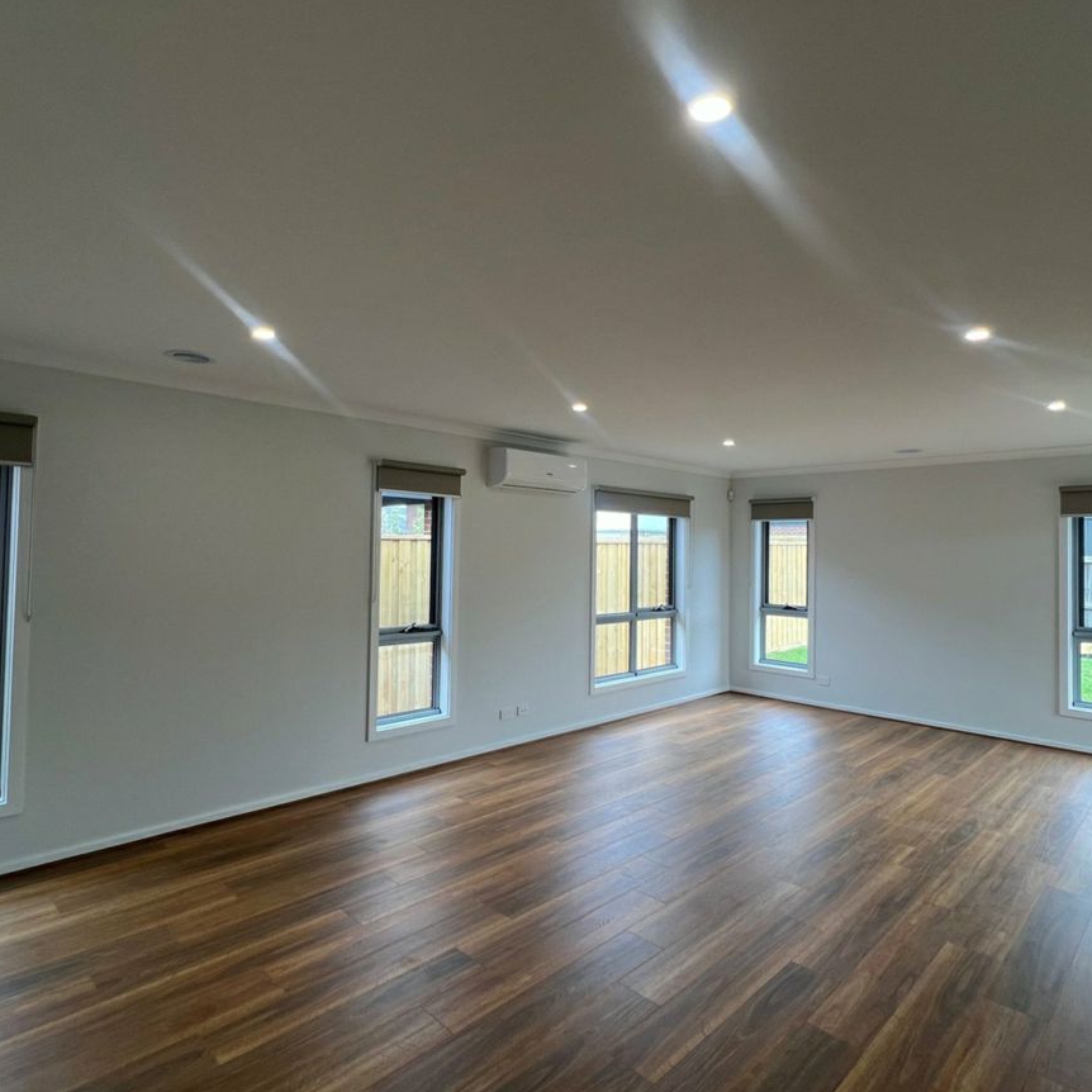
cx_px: 554
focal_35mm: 16
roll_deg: -0.6
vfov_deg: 87.4
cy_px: 531
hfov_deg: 87.4
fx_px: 571
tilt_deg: +1.4
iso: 32
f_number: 1.8
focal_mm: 1.57
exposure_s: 1/100
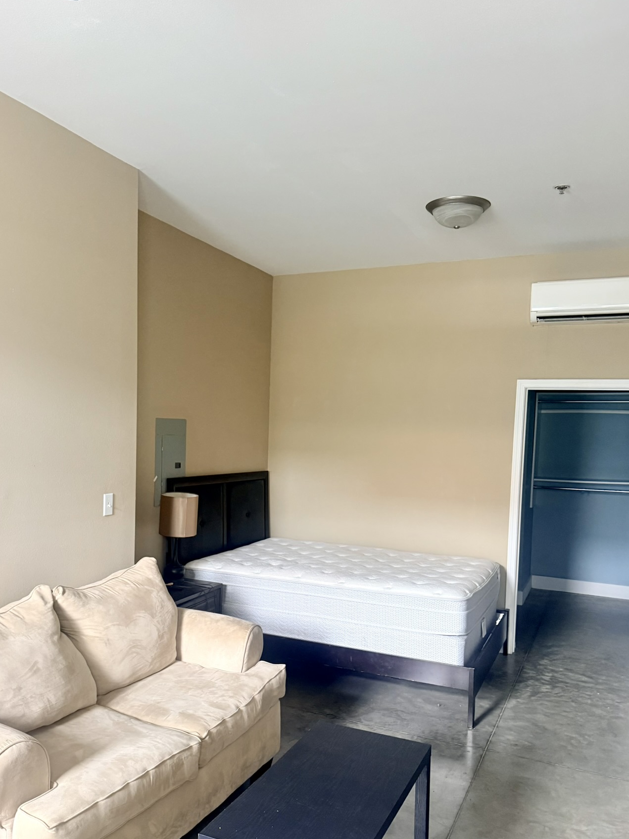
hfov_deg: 48.1
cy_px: 469
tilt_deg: -2.1
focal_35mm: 29
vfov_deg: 61.5
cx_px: 269
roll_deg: -1.9
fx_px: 703
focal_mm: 6.76
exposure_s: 1/60
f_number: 1.78
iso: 400
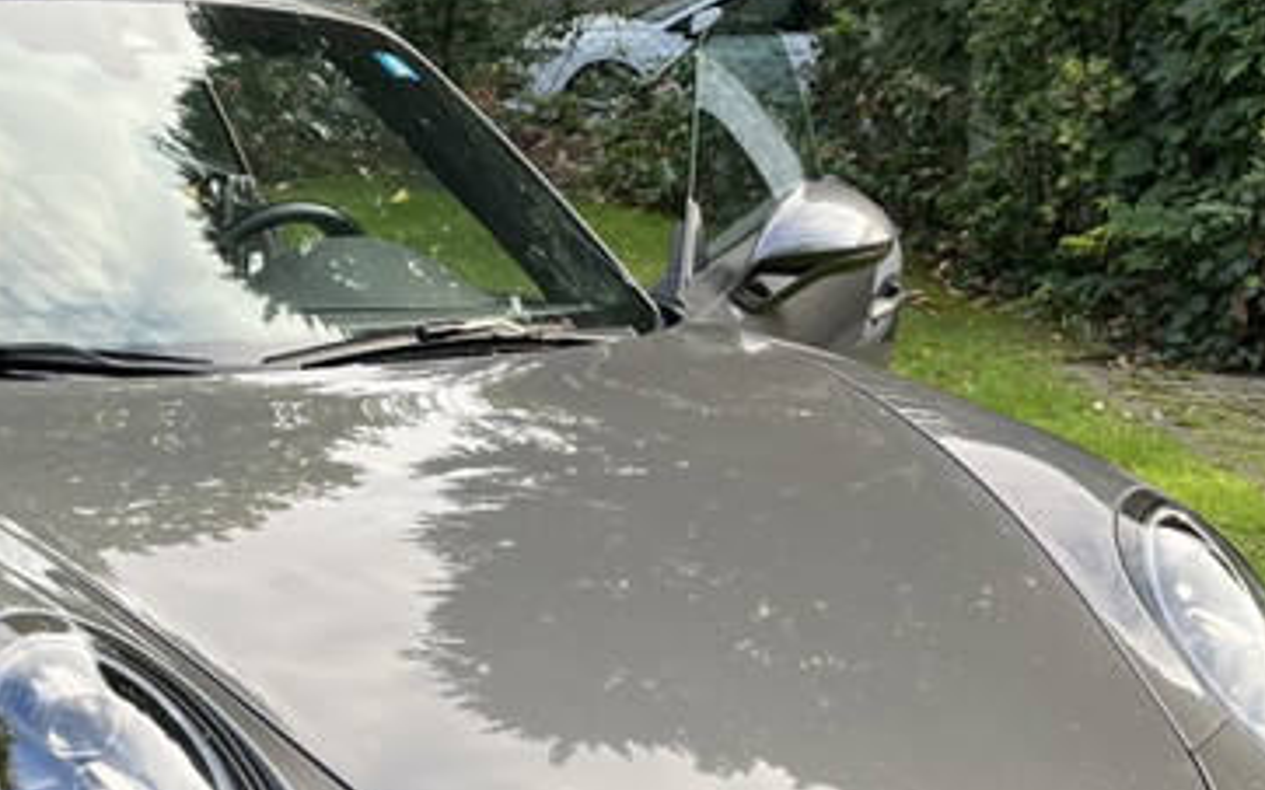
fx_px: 2688
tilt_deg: -21.2
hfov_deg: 25.7
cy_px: 818
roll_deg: -2.4
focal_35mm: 78
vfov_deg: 16.3
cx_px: 157
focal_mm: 5.1
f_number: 1.6
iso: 40
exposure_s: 1/224
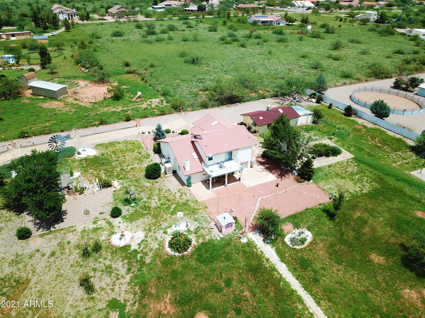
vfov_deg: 53.1
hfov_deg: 67.3
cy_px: 159
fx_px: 319
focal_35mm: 26
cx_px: 212
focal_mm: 4.73
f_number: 2.2
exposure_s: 1/1618
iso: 100
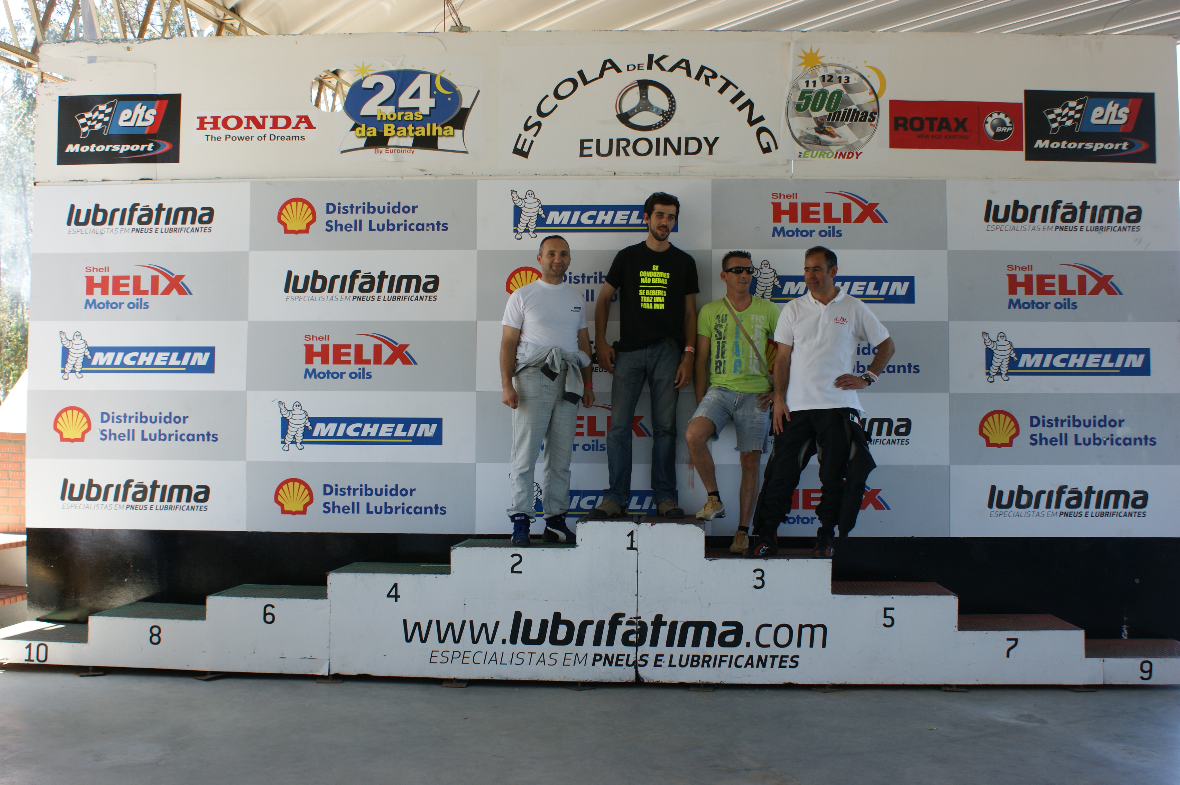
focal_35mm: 36
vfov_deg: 36.8
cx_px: 590
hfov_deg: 53.2
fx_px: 1179
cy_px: 392
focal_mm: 24
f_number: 5.6
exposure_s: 1/50
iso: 100
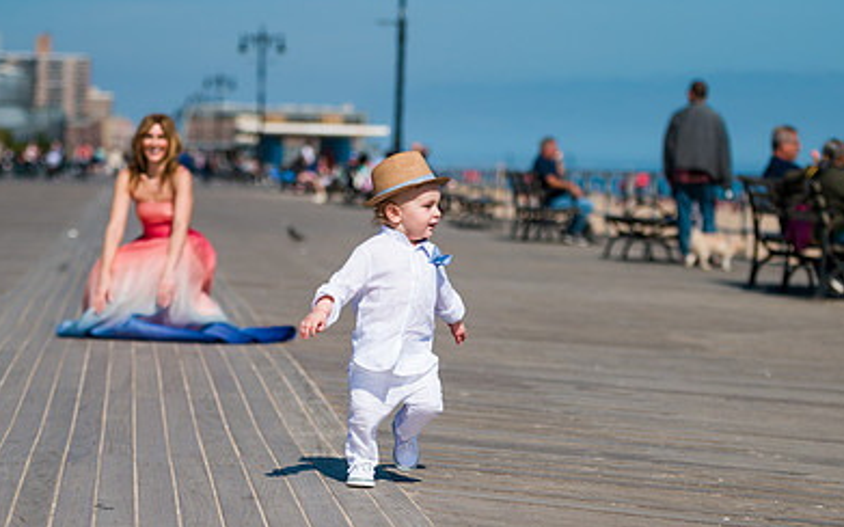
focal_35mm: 136
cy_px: 292
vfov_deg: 9.6
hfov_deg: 15.4
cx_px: 412
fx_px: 3127
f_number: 3.2
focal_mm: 90
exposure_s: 1/8000
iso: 200
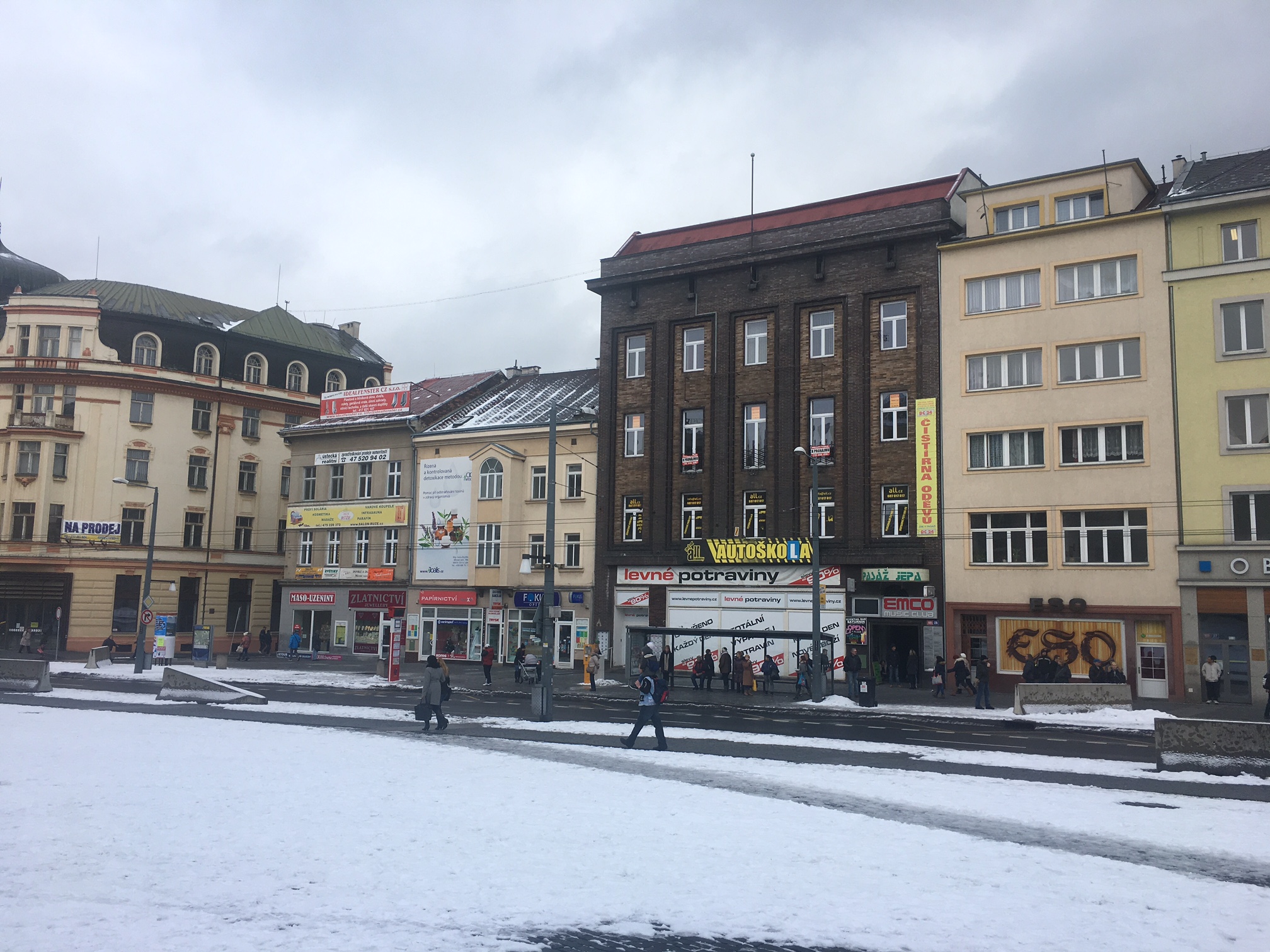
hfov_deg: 61.7
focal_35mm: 29
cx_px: 635
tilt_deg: +8.8
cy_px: 476
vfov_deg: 48.2
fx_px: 1064
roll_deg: -0.4
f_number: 2.2
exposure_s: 1/538
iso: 25
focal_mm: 4.15
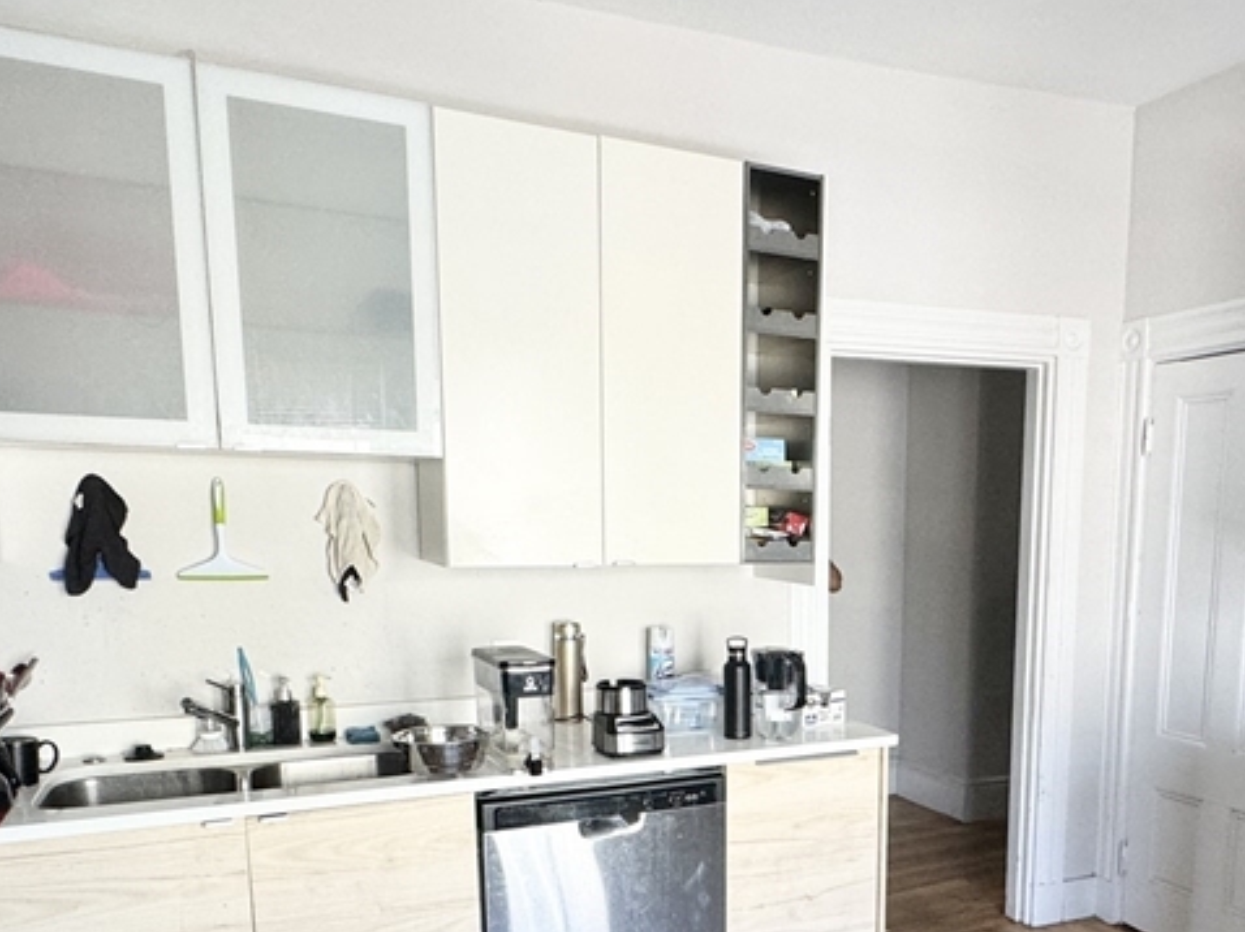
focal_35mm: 30
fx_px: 1078
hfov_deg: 59.1
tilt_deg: -9.9
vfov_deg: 45.3
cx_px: 792
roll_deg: -1.1
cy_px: 687
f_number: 2.2
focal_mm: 2.22
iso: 200
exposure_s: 1/120
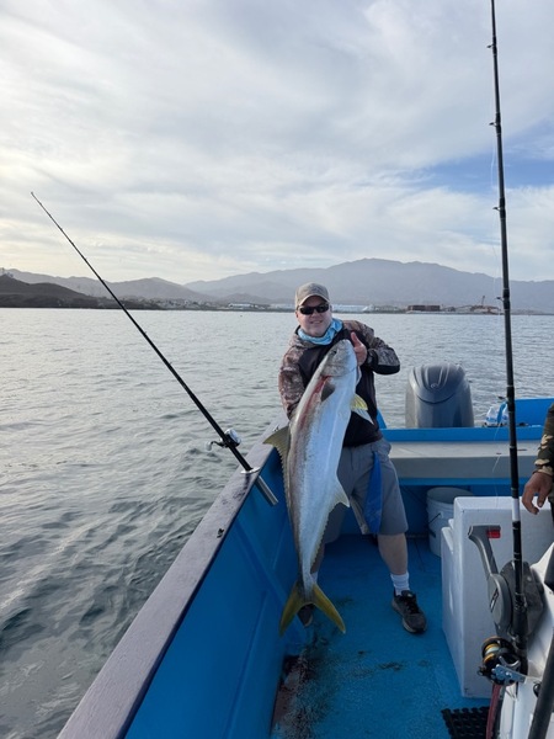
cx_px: 277
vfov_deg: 71.6
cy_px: 370
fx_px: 512
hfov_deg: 56.8
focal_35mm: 24
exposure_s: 1/5714
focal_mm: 6.76
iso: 80
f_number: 1.78
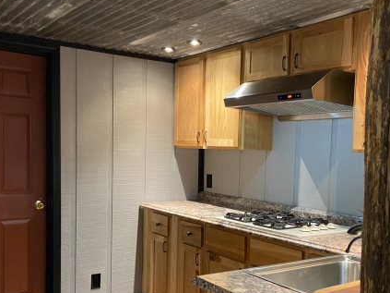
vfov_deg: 34.9
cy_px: 188
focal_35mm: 41
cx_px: 199
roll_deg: -0.4
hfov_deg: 45.8
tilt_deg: -6.0
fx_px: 462
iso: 640
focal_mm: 4.25
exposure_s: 1/40
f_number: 1.8
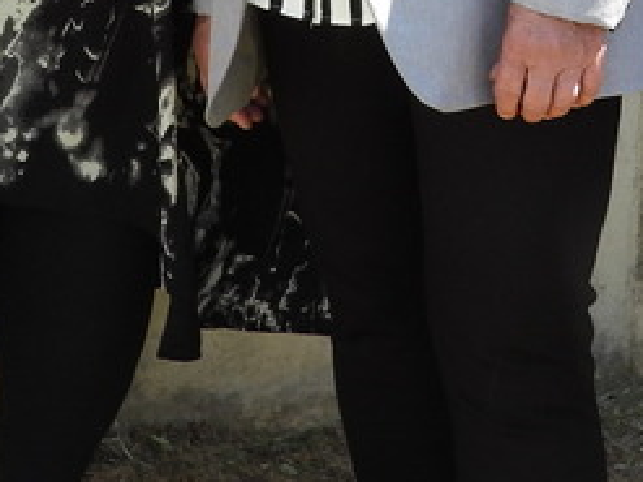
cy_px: -242
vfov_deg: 9.8
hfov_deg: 13.5
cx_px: 281
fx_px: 2711
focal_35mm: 146
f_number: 3.2
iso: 100
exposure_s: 1/320
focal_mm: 5.4
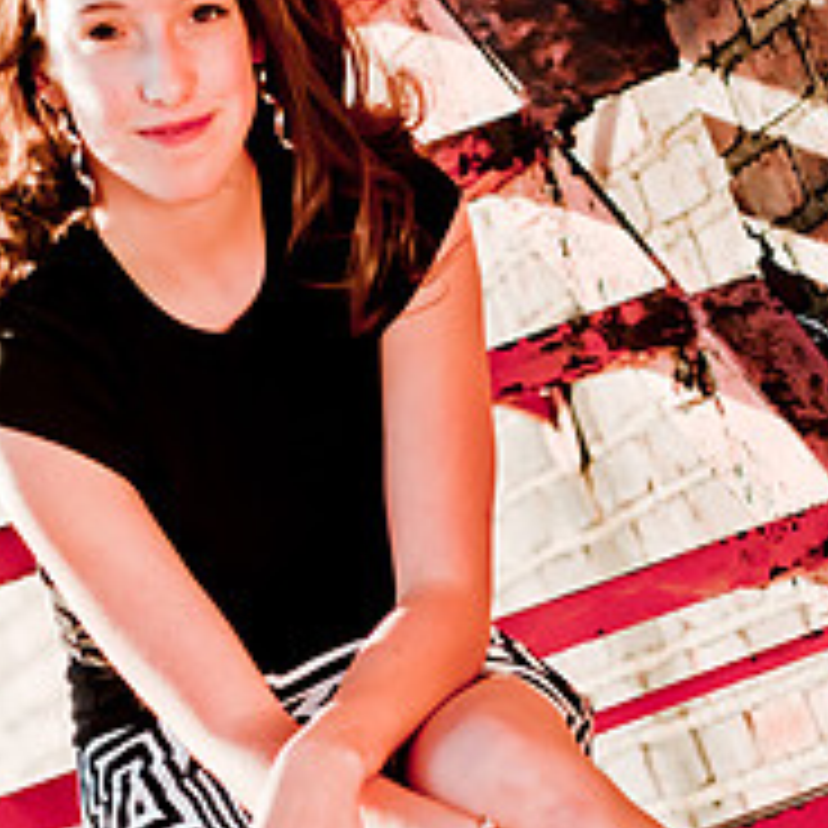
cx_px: 421
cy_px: 666
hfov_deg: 8.0
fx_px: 5899
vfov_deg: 8.0
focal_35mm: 218
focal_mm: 70
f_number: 3.2
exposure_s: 1/3200
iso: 500
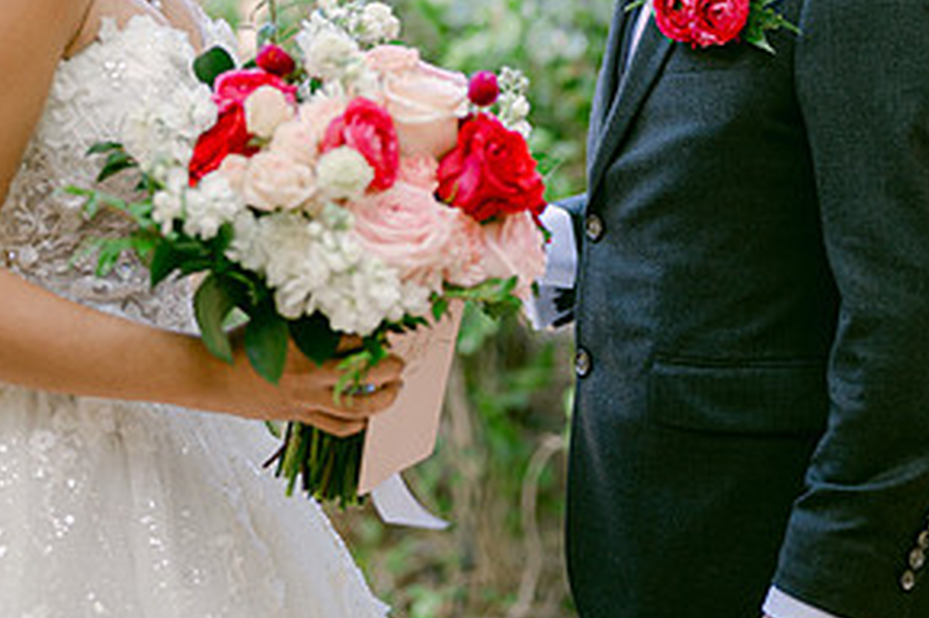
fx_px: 2579
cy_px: 22
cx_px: 490
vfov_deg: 13.5
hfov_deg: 20.4
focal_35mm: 100
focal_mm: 50
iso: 125
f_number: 1.8
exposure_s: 1/125
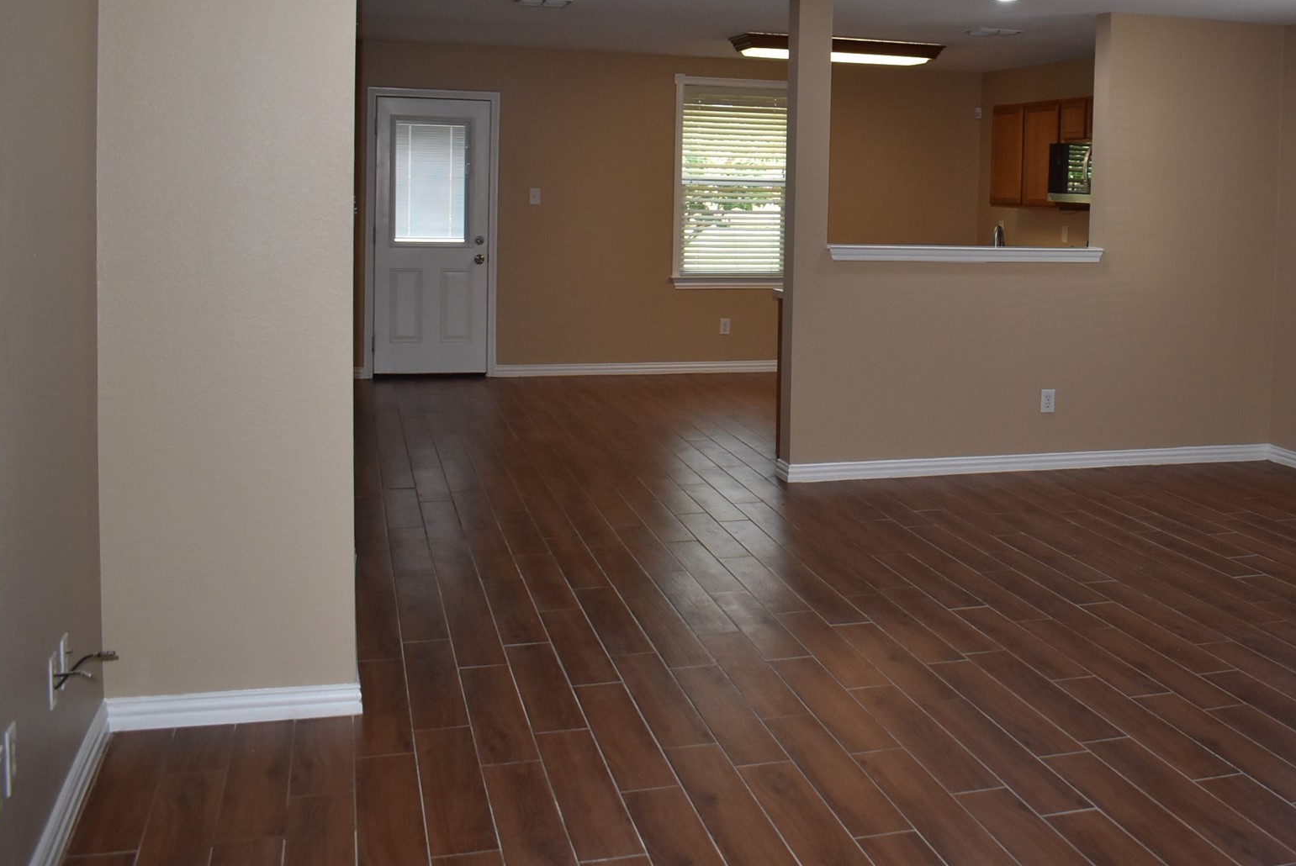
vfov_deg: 34.6
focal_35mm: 38
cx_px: 891
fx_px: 1369
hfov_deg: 49.5
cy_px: 258
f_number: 4
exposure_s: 1/200
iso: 800
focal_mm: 18
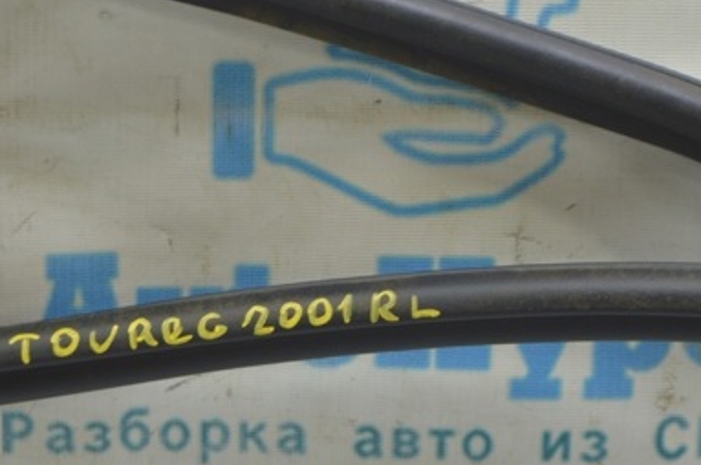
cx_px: 214
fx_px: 2679
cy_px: 352
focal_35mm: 138
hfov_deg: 14.9
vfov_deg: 9.9
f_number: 5.6
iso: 400
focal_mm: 55
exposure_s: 1/20
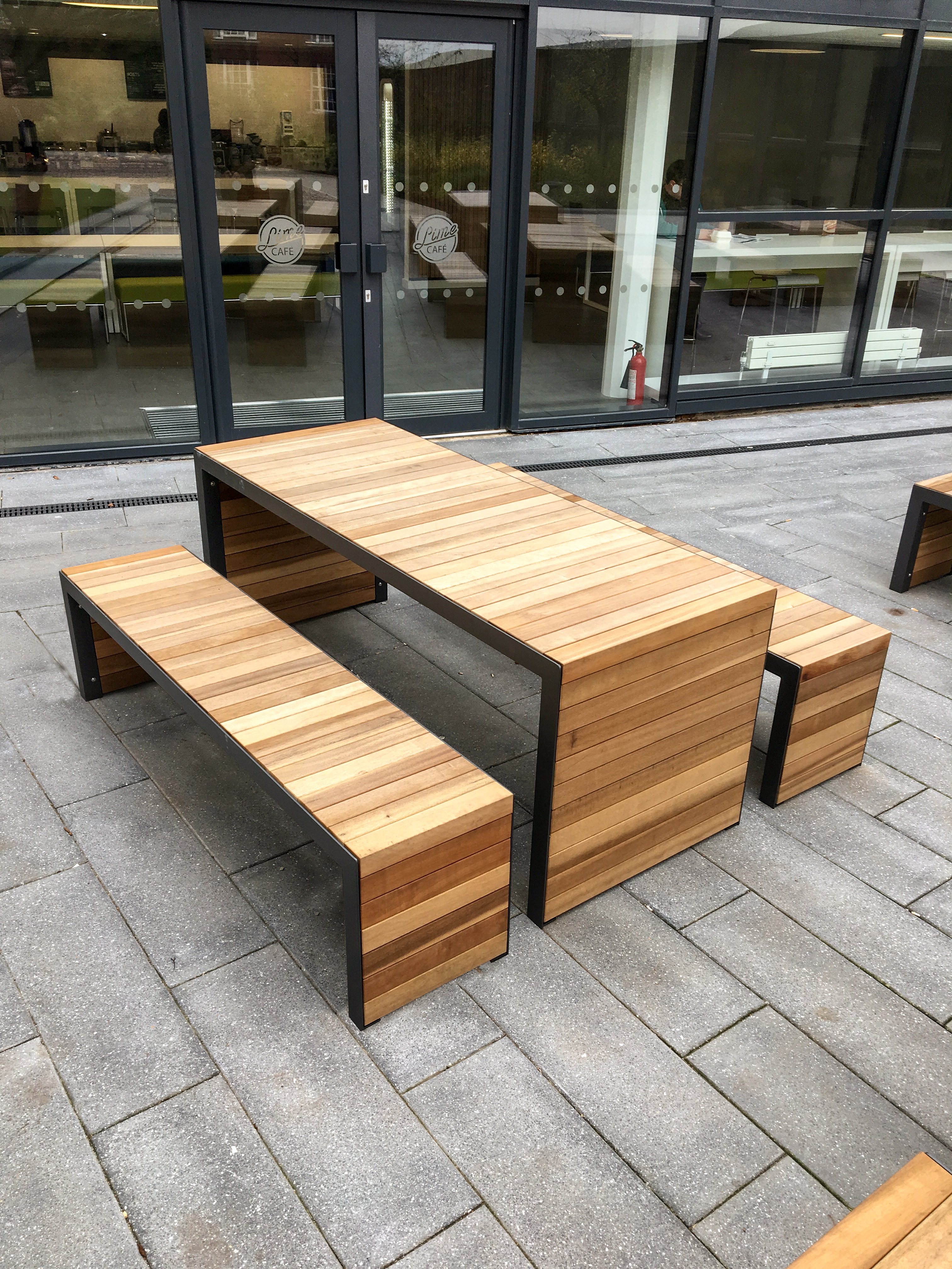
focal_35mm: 29
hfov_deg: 48.2
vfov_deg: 61.7
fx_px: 1063
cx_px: 476
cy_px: 634
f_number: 2.2
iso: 25
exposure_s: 1/109
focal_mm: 4.15
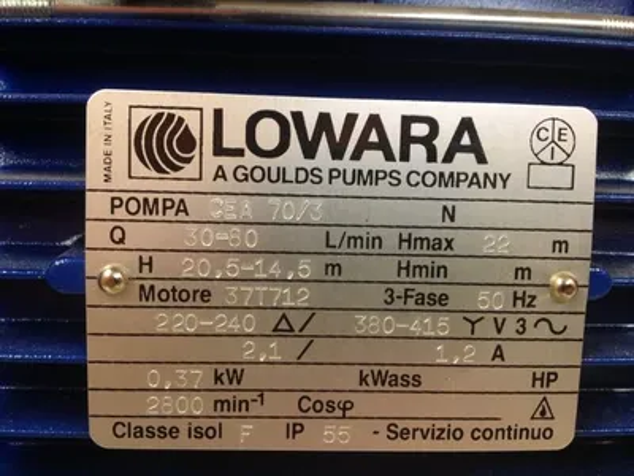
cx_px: 317
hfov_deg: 52.6
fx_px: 641
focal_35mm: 35
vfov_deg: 40.7
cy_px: 238
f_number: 2.4
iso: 100
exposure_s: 1/20
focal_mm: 4.28
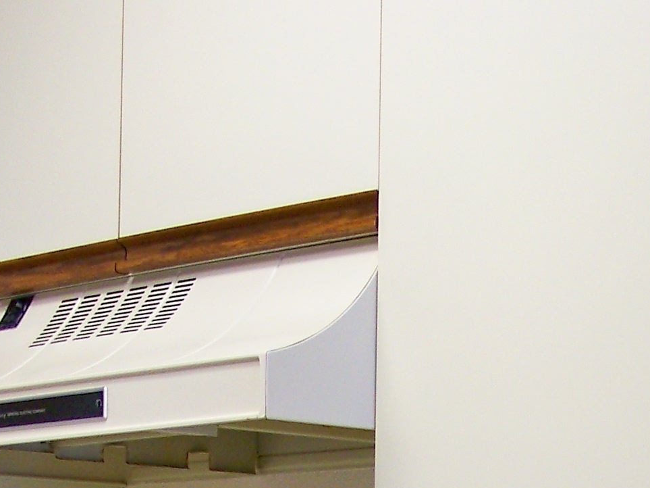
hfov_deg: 15.7
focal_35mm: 125
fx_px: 2347
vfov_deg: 11.0
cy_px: 903
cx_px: 433
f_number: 2.8
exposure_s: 1/30
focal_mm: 5.85
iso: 100
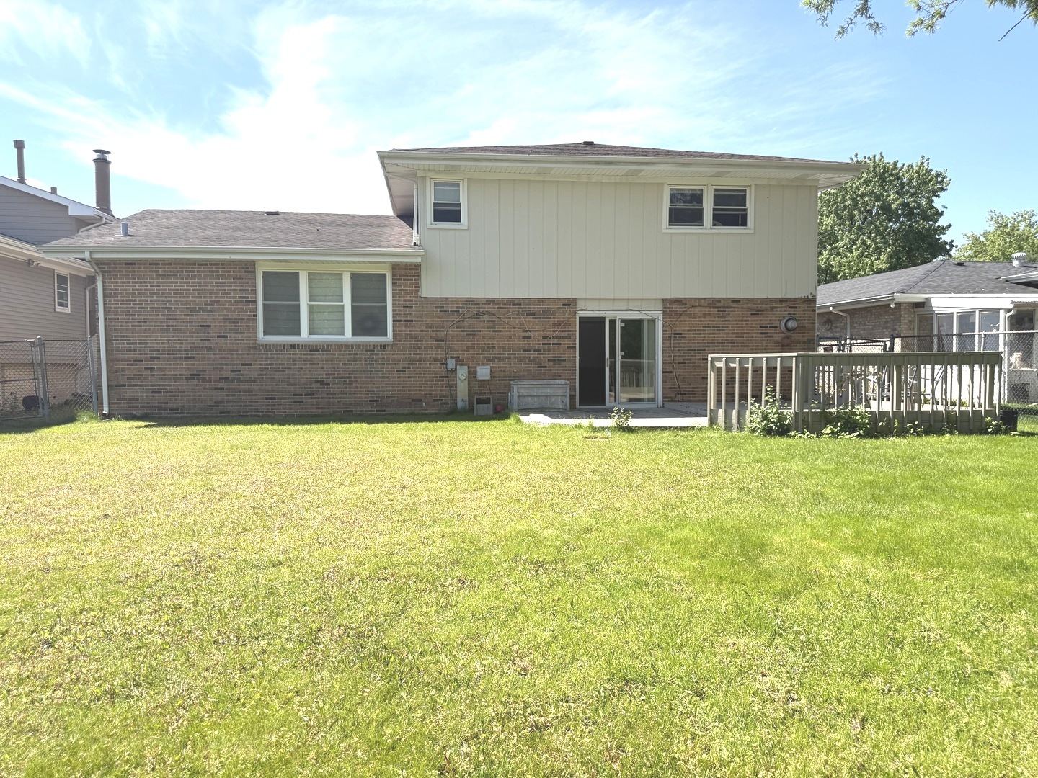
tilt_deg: -1.2
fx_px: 720
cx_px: 519
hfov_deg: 71.6
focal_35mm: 24
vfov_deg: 56.8
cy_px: 389
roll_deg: +0.3
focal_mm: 6.76
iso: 80
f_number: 1.78
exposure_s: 1/3953
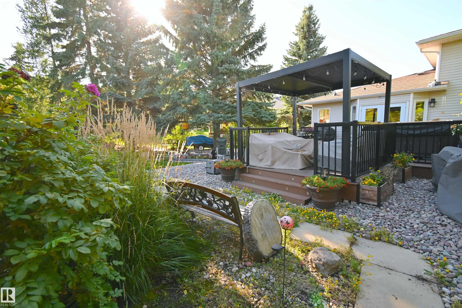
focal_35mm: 15
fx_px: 192
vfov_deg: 77.3
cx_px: 231
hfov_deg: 100.4
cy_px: 154
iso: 280
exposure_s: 1/250
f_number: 4.5
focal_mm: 10
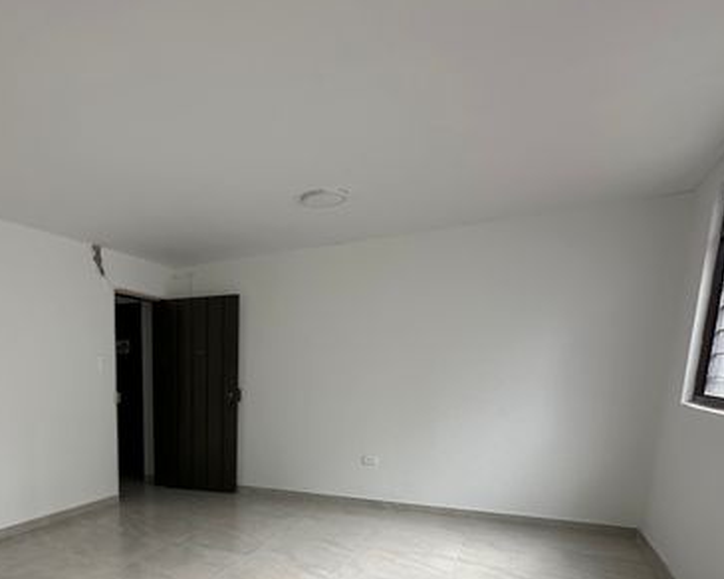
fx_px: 536
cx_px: 172
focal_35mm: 25
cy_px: 474
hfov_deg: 63.6
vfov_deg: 52.6
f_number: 2.2
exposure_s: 1/216
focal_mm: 2.22
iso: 40
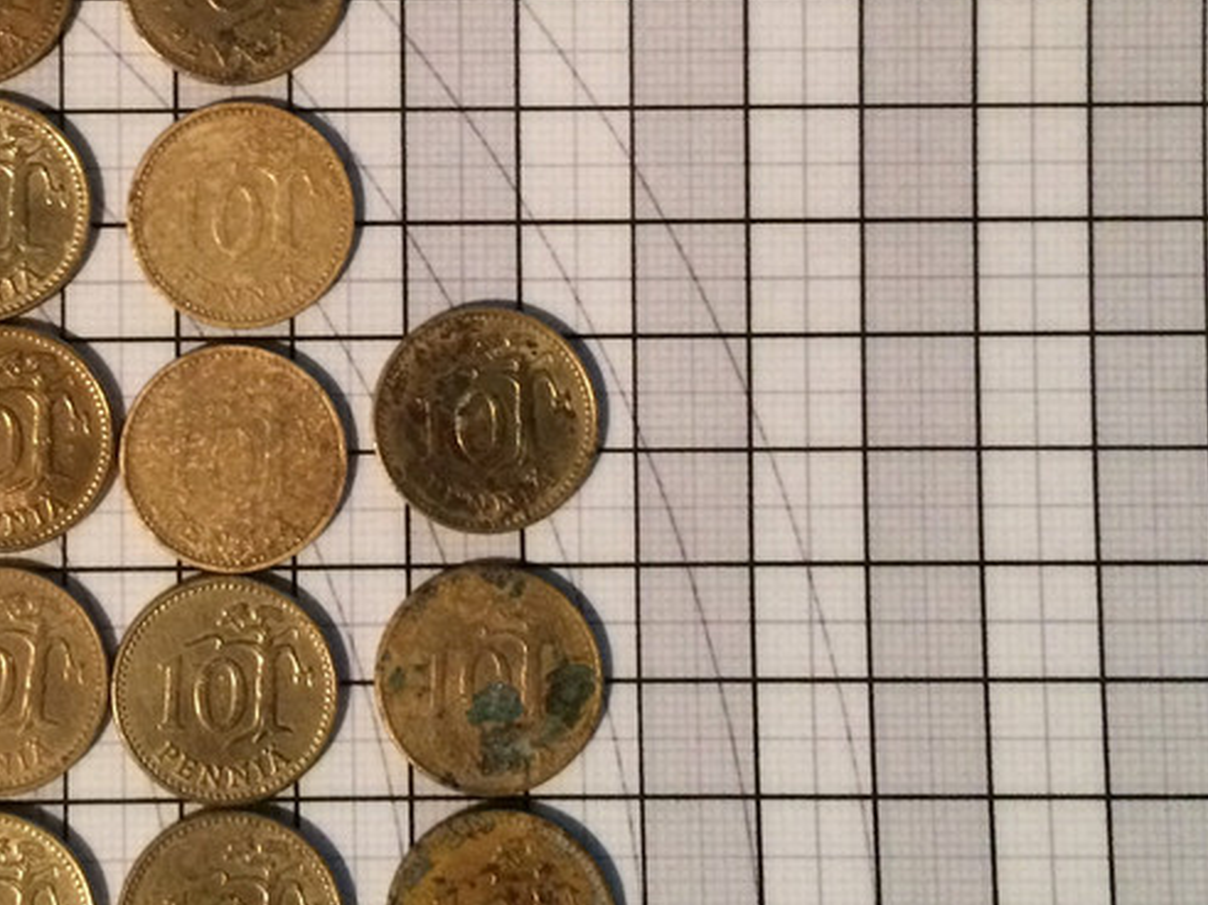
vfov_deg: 23.0
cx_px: 245
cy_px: 182
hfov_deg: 30.0
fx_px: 2198
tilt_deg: -88.2
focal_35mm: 63
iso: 320
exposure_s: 1/17
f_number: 2.2
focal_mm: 4.15
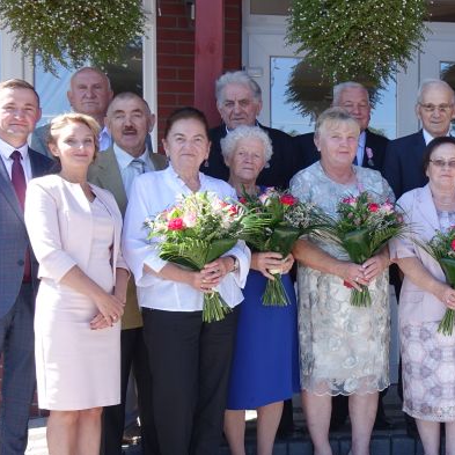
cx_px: 515
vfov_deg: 23.6
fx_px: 1086
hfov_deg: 22.2
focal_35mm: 73
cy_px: 265
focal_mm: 12.03
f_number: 4
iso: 125
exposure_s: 1/200
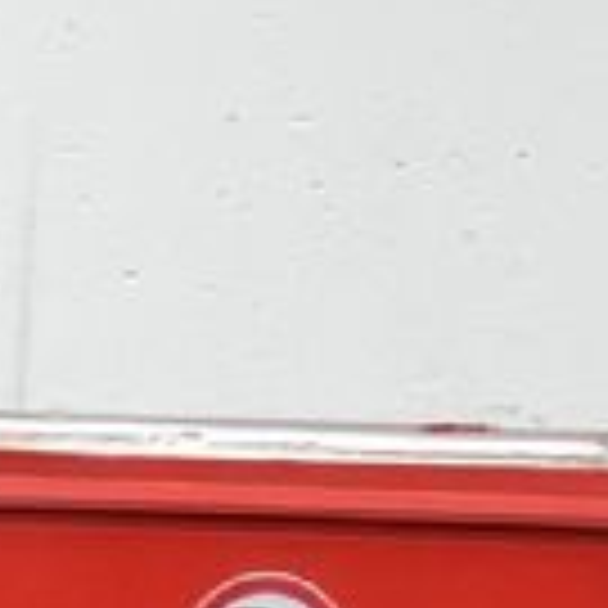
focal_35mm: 260
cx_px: -2162
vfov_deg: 6.5
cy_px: 1275
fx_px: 5167
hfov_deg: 5.5
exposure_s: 1/275
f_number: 2.4
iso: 25
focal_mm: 3.3
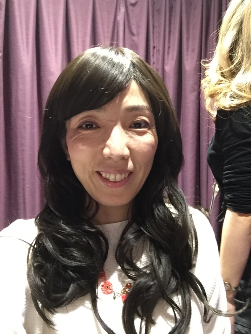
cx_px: 126
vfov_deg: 58.4
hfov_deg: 45.4
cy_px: 167
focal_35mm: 31
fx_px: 300
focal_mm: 2.65
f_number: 2.2
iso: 320
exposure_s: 1/24
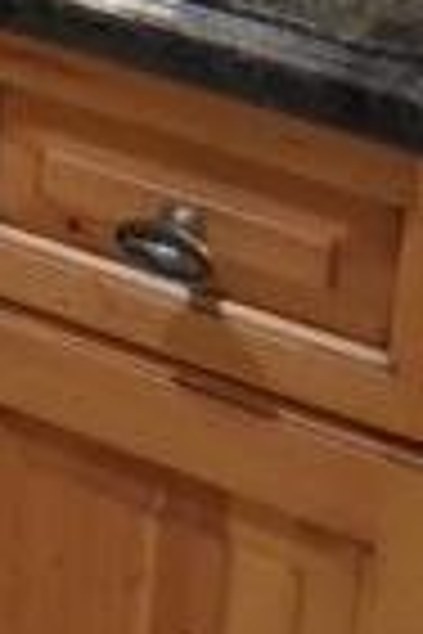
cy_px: -612
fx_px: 2414
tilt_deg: -18.1
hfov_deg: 9.6
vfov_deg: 13.1
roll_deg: +0.1
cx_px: -297
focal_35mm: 137
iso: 200
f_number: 2.2
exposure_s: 1/15
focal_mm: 4.15
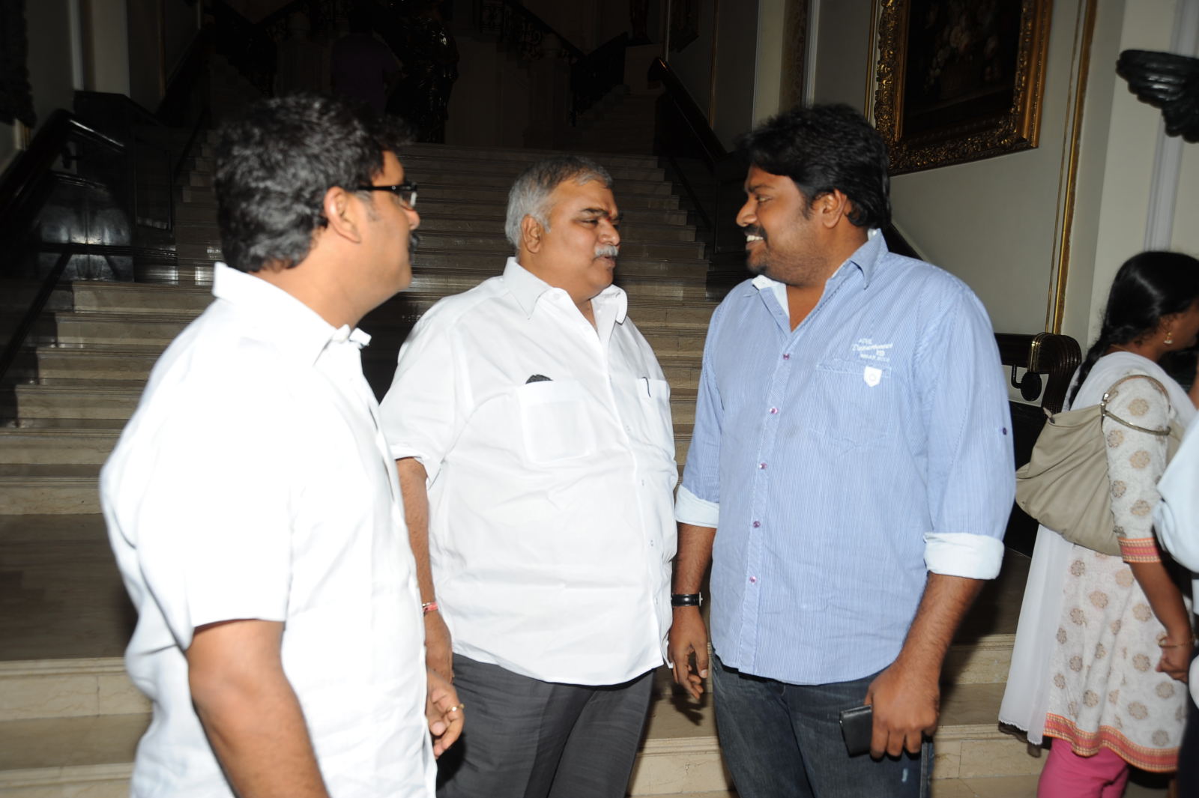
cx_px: 600
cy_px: 399
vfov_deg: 41.1
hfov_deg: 58.7
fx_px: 1065
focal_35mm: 32
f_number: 7.1
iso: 200
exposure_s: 1/125
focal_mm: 32
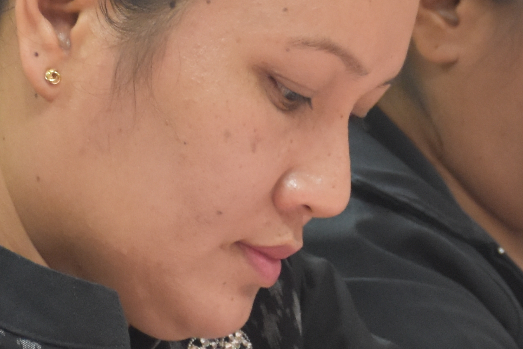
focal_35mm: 388
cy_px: 337
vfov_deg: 3.5
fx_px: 5636
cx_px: 673
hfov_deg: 5.3
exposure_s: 1/30
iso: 1100
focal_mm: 52
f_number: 4.8
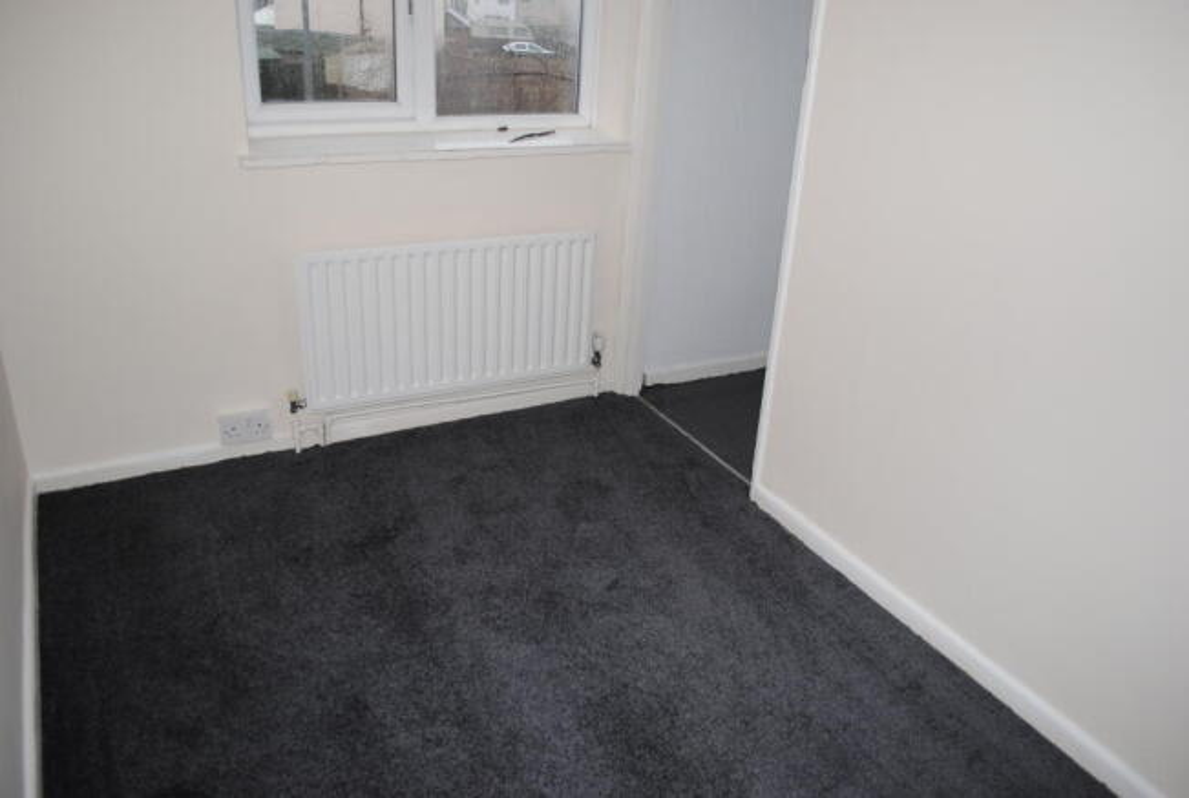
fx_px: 894
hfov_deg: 67.3
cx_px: 594
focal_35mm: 27
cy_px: 399
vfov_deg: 48.1
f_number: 3.5
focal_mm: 18
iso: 200
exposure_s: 1/60
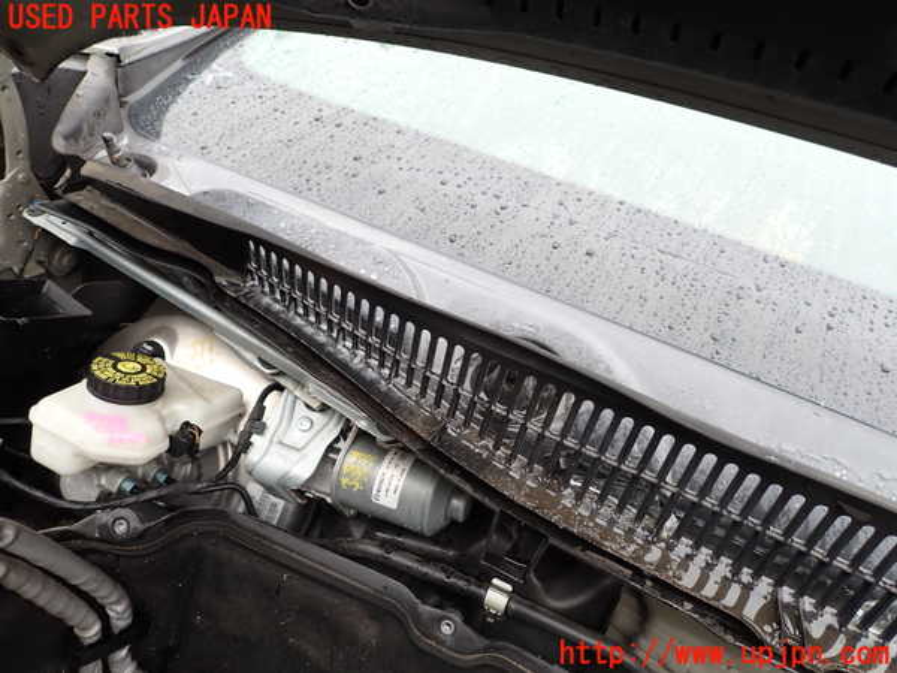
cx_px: 448
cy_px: 336
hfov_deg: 69.4
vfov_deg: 54.9
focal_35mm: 25
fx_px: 648
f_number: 2.8
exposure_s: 1/100
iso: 100
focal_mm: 4.5
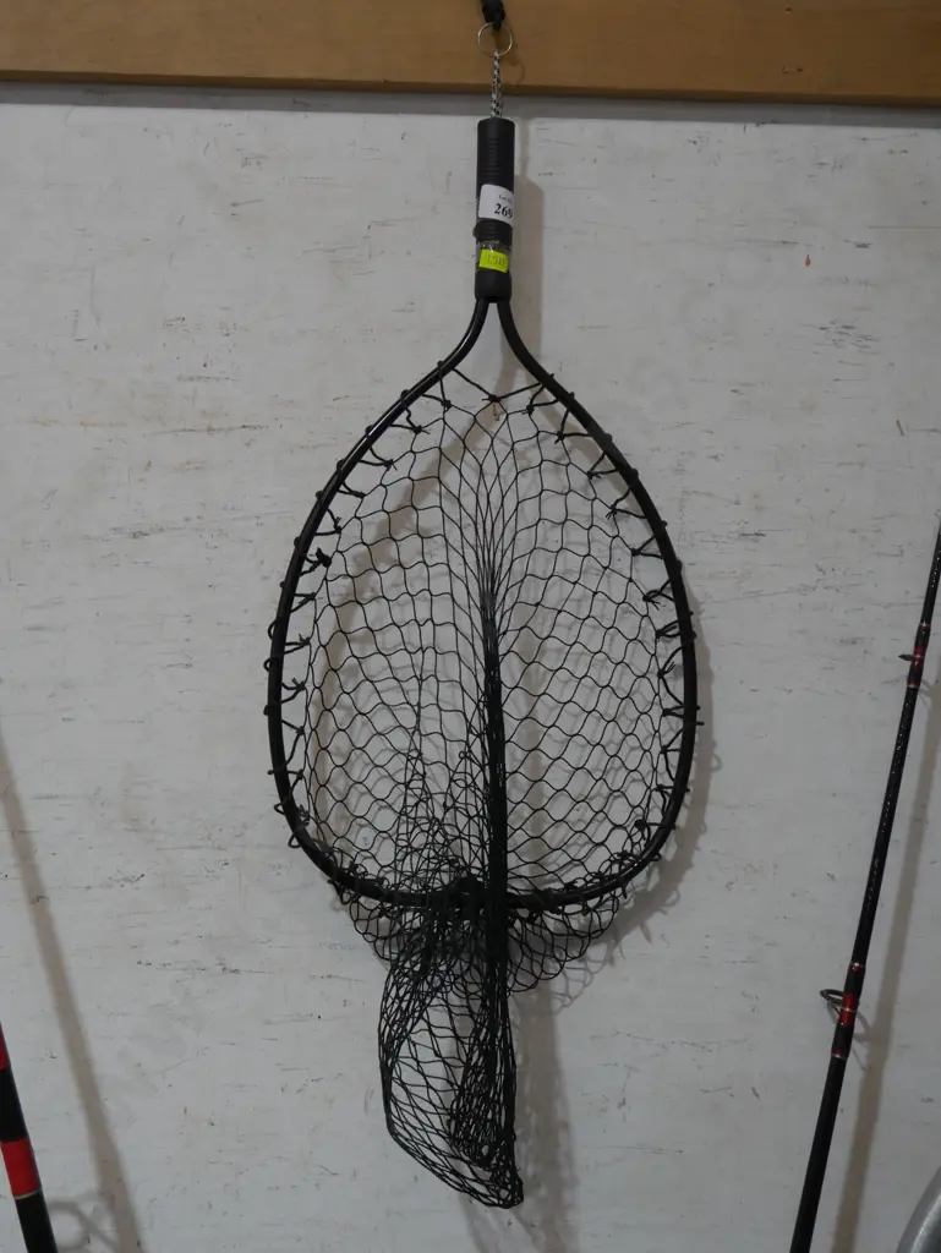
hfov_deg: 36.0
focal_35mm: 40
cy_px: 626
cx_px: 470
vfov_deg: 46.8
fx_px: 1449
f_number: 4.5
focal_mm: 20
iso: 640
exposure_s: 1/60
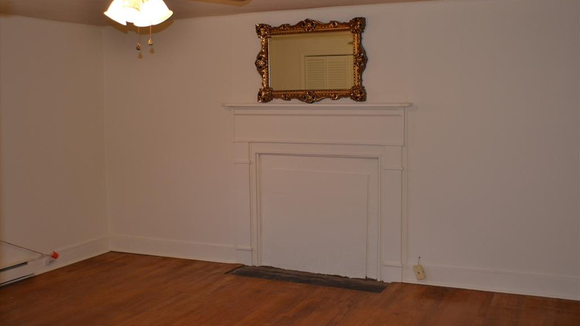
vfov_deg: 29.0
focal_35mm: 41
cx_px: 289
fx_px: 631
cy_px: 145
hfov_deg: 49.4
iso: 500
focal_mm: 26
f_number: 4.2
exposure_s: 1/60
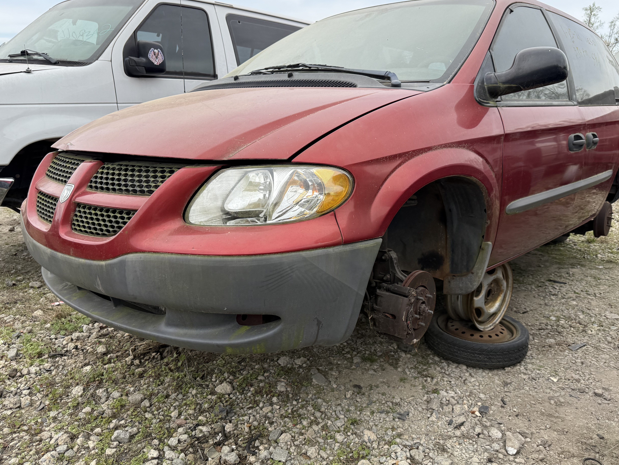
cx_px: 334
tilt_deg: -11.9
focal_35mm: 28
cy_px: 212
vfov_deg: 49.7
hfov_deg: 63.4
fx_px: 501
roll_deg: +0.8
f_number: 1.78
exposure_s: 1/1812
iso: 100
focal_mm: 6.76
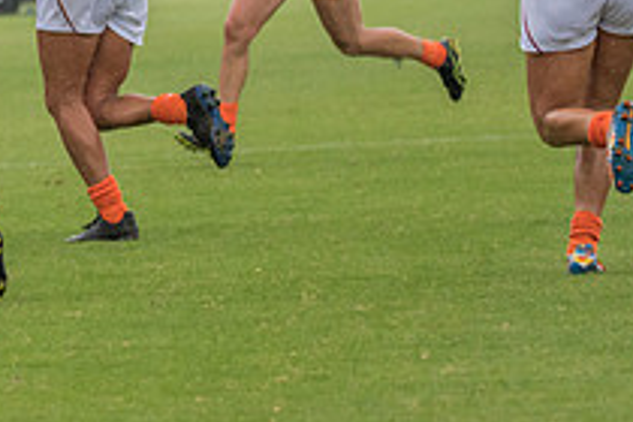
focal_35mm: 562
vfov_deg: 2.4
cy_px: -196
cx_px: -496
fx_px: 9881
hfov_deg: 3.6
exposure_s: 1/1250
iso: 500
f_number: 6.3
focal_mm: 150
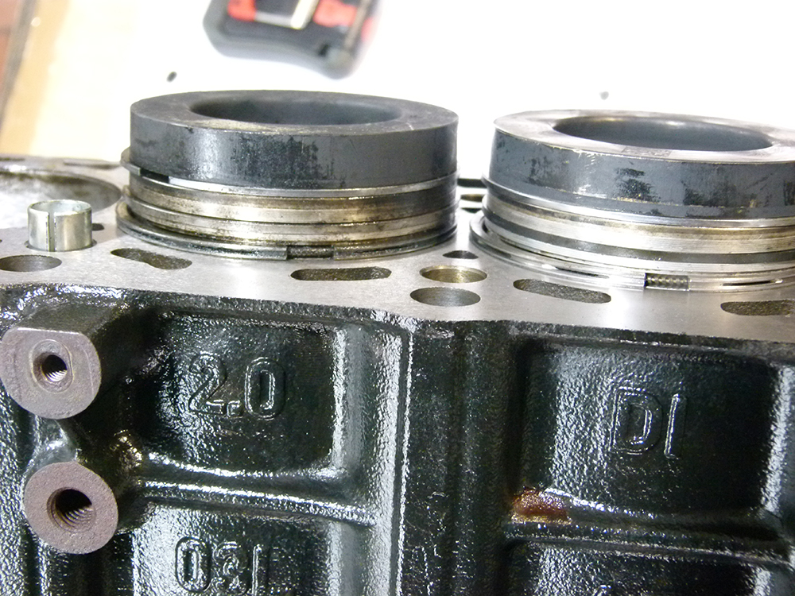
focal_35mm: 52
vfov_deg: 28.0
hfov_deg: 36.8
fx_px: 1194
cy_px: 298
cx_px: 398
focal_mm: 9.4
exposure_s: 1/15
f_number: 3.2
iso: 400
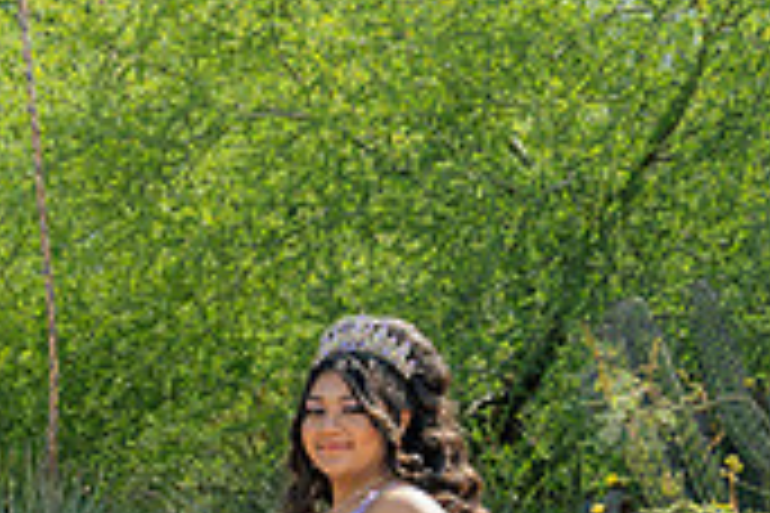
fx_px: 2181
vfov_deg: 12.7
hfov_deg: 19.7
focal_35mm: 102
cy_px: 767
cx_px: 122
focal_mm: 30
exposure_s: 1/200
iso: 200
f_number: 10
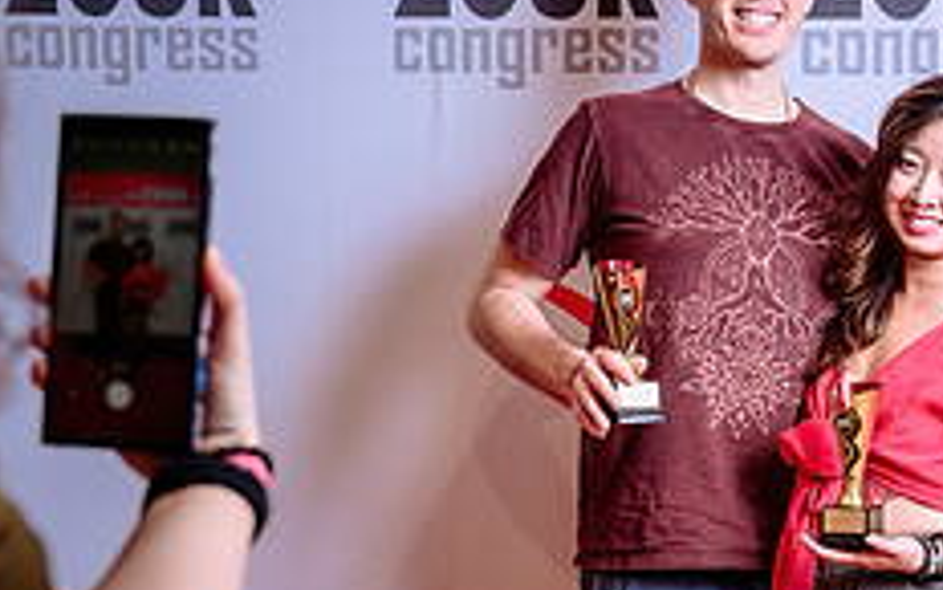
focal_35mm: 106
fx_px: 2724
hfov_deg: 19.4
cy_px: 585
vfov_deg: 12.2
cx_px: 773
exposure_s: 1/125
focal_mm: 39
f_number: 4
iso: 200
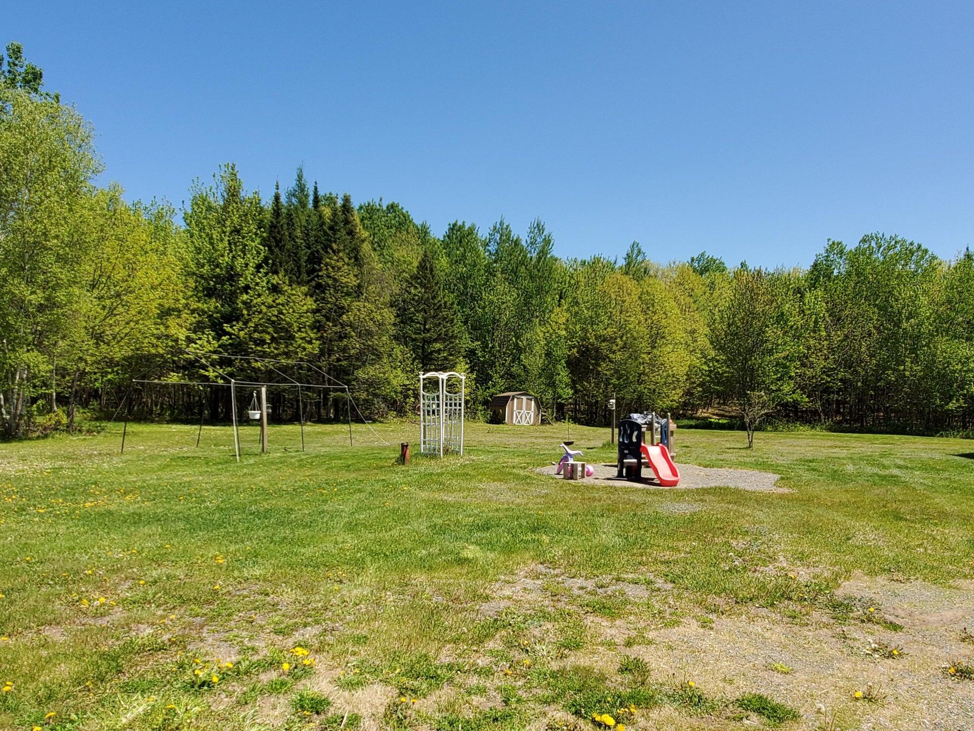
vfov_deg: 85.7
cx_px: 510
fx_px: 394
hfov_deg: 102.0
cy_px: 374
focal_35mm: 14
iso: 50
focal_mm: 1.8
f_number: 2.2
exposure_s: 1/777
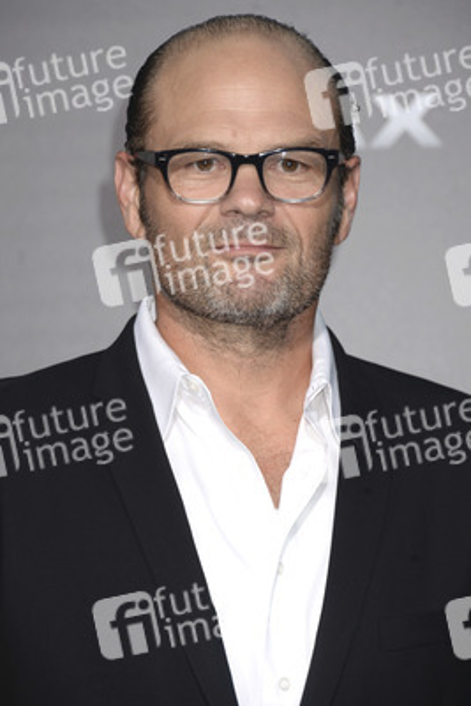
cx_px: 236
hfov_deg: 7.2
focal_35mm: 190
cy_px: 353
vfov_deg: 10.8
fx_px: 3725
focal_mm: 190
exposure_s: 1/250
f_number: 6.3
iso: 640
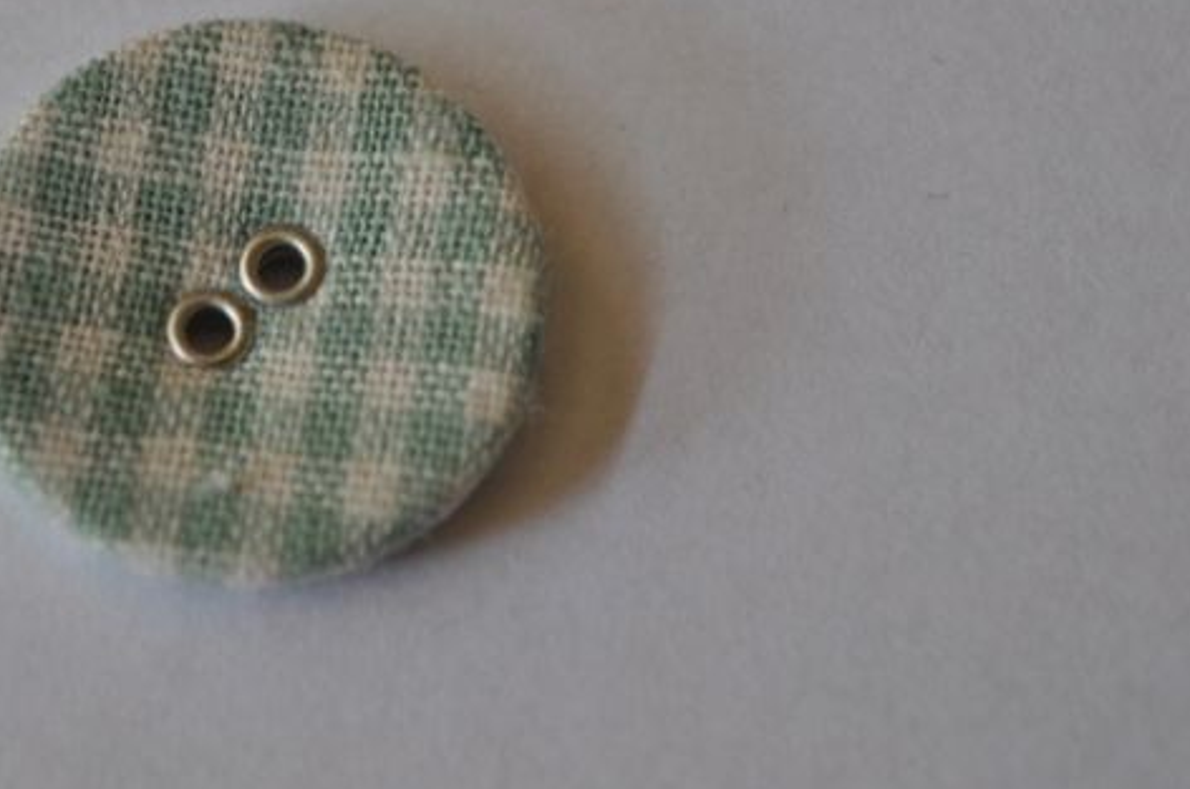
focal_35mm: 140
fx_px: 4615
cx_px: 303
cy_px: 236
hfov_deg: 14.6
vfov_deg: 9.8
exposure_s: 1/60
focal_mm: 55
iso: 400
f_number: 5.6
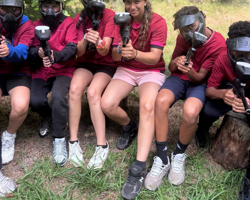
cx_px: 125
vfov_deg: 42.4
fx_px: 252
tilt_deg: -19.1
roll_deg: -5.0
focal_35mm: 34
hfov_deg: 52.8
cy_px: 58
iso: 40
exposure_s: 1/242
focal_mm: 5.96
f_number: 1.6
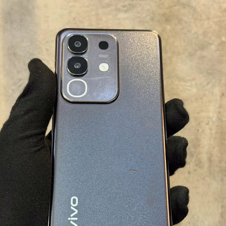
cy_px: 138
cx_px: 113
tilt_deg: -0.7
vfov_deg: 30.0
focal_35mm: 57
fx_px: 421
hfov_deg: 30.0
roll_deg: -1.0
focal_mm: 6.76
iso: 160
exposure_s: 1/50
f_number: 1.78
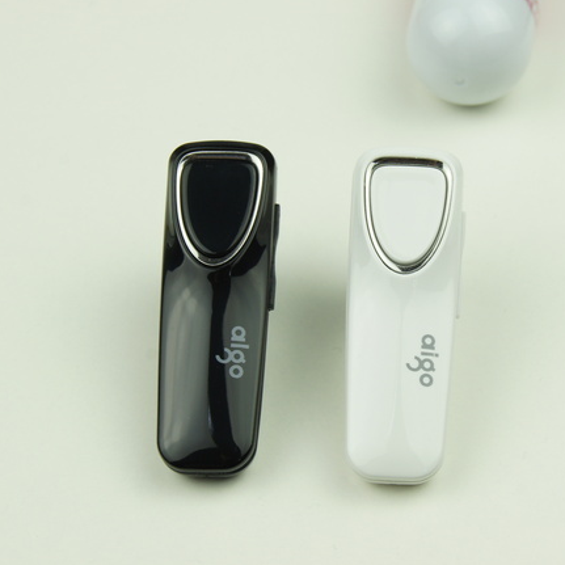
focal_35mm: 111
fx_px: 2044
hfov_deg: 15.7
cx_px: 400
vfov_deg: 15.7
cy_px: 279
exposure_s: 1/30
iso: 200
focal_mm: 55
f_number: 11
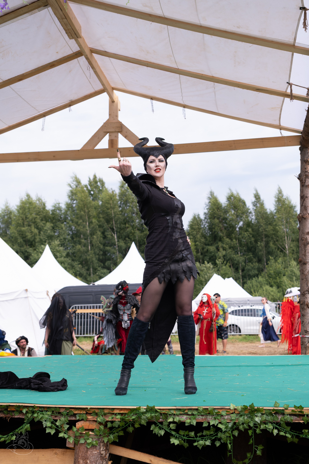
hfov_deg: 25.5
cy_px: 232
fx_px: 682
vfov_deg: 37.5
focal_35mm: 53
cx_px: 154
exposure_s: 1/1600
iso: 250
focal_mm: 35.3
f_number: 3.6
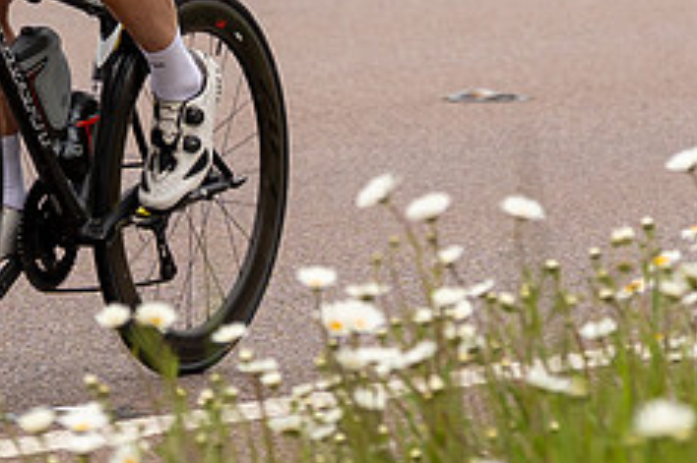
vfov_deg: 3.1
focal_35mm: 448
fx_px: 8667
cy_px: -187
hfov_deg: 4.6
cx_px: -38
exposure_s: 1/1000
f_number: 3.5
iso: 250
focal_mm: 70
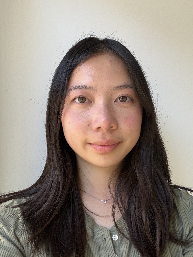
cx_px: 96
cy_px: 128
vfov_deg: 60.0
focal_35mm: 30
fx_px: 223
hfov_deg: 46.8
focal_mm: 2.71
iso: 64
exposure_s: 1/121
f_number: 1.9
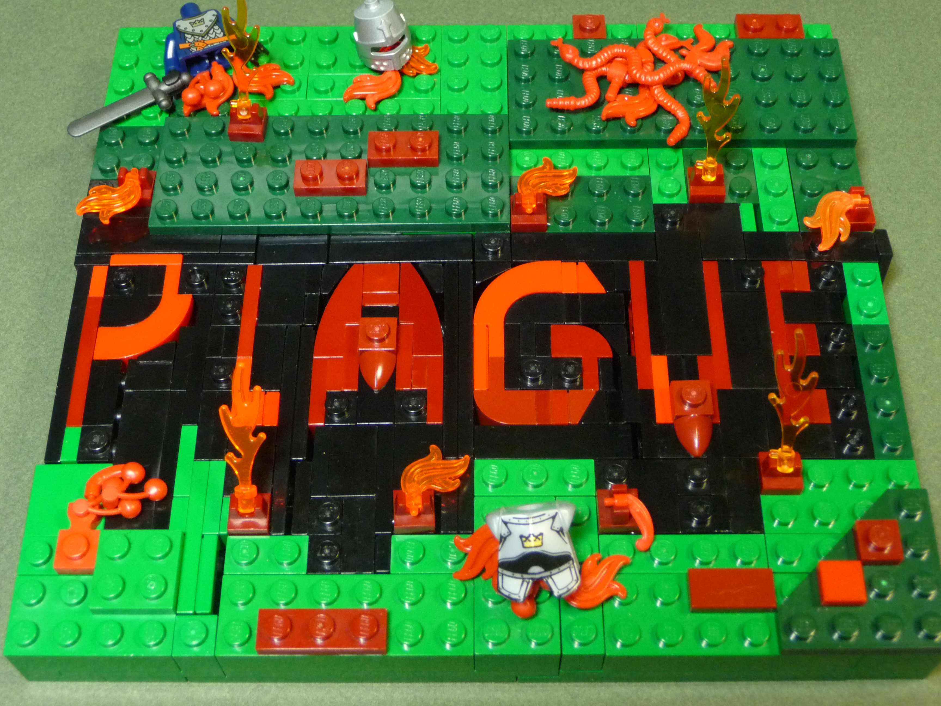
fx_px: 1359
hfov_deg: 38.2
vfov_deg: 29.1
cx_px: 470
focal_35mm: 50
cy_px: 353
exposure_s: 1/25
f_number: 4.2
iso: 400
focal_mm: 8.5
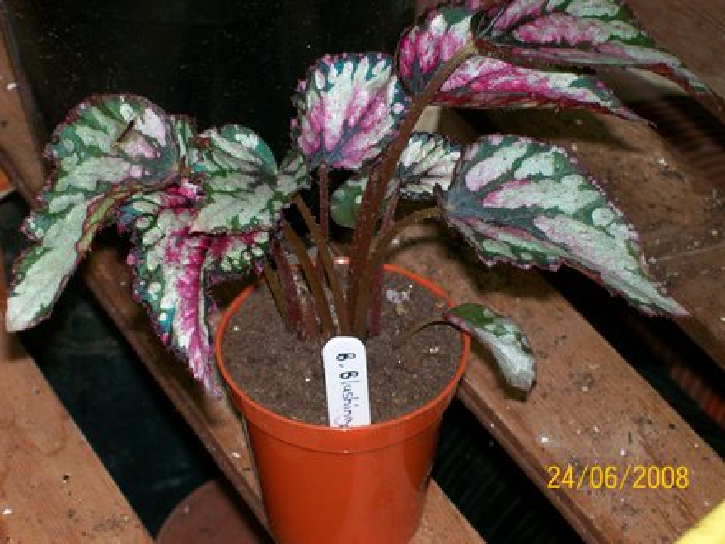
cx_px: 362
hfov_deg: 18.2
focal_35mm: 108
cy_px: 272
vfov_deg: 13.7
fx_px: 2262
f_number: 4.8
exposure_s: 1/125
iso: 80
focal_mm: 18
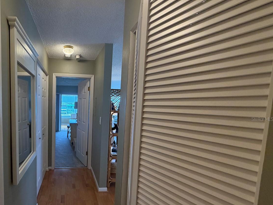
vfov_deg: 65.6
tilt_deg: -5.5
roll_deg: -0.6
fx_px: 158
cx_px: 79
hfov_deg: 77.6
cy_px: 119
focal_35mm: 20
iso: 160
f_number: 2.2
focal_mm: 2.22
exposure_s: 1/60
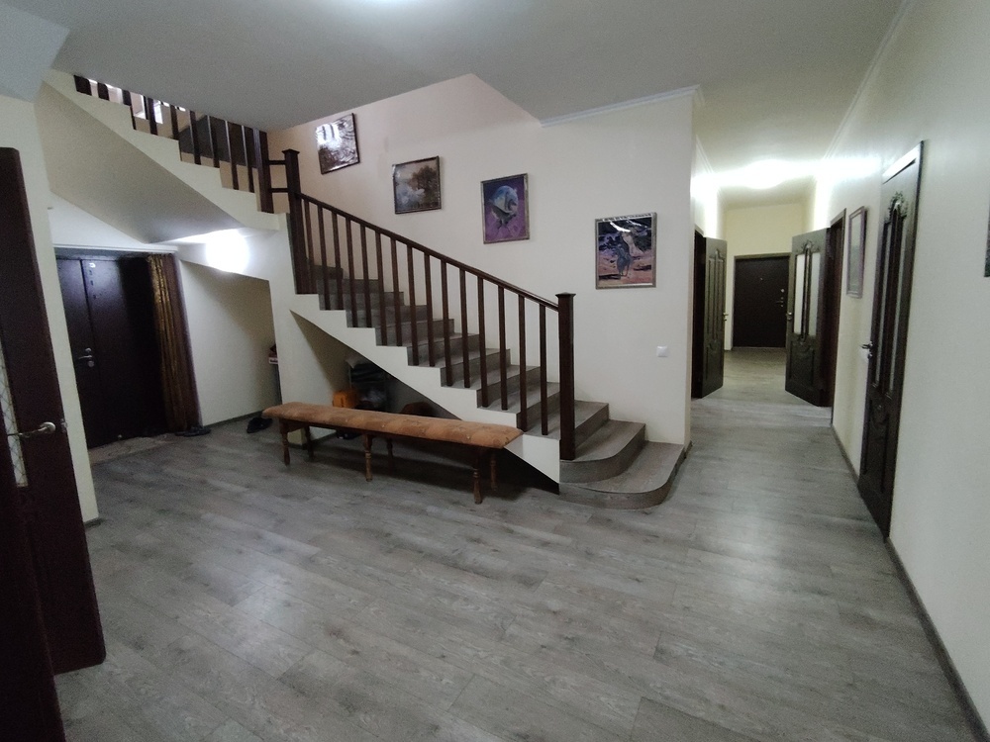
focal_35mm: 17
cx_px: 495
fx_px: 486
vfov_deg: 74.7
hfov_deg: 91.0
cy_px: 371
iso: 400
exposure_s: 1/33.3
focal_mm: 1.42
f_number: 2.2
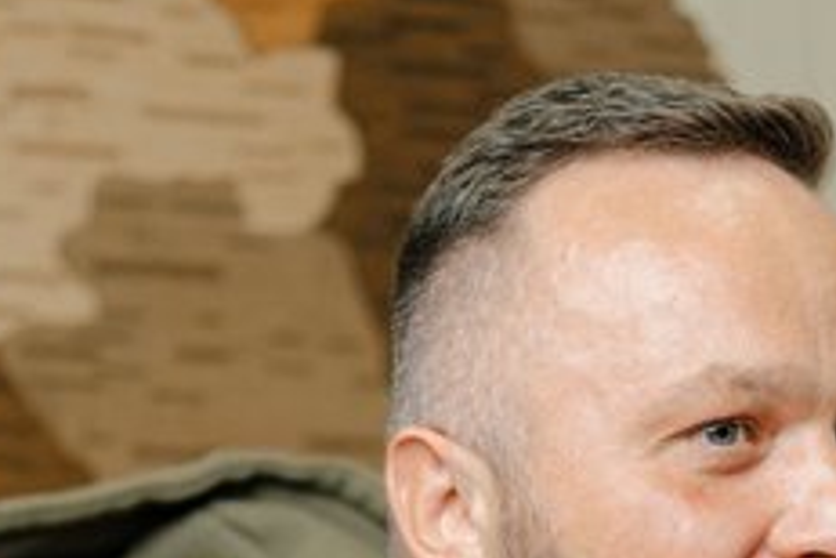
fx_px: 4691
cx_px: 436
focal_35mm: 202
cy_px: 853
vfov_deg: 6.7
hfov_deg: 10.2
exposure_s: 1/250
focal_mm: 35
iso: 640
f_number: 2
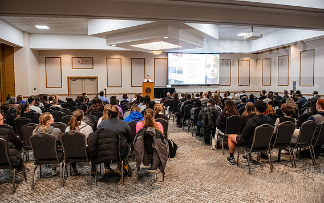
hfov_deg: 72.5
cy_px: 98
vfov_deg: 49.3
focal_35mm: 25
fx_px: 221
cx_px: 162
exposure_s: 1/200
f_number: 3.5
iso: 3200
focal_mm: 24
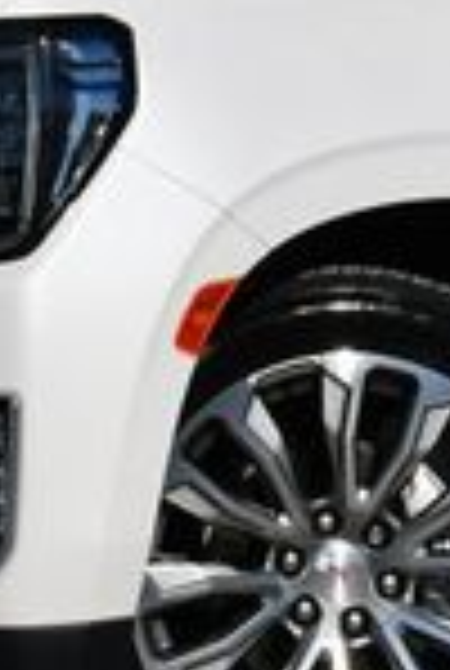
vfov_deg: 9.2
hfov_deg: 6.2
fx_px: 4162
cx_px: 522
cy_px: 85
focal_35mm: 223
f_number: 10
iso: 100
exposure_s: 1/400
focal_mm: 26
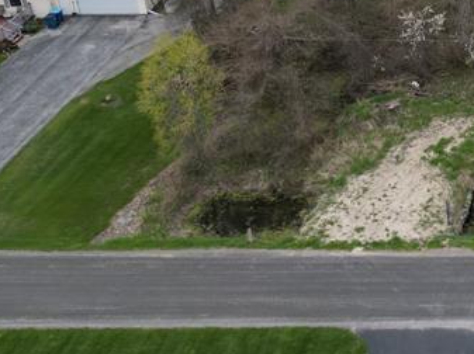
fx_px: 999
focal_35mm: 73
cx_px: 577
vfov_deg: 19.4
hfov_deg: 24.1
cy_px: -21
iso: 140
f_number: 1.7
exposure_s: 1/2000
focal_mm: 6.72
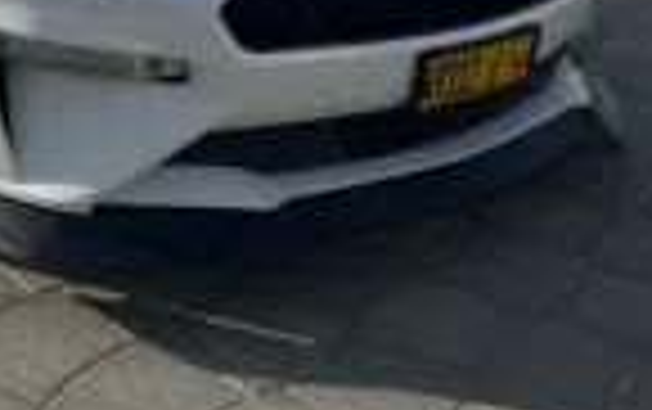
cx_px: 54
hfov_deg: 28.1
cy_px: -464
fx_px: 1245
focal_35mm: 70
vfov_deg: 14.6
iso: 80
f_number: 1.78
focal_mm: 6.86
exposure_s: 1/6211
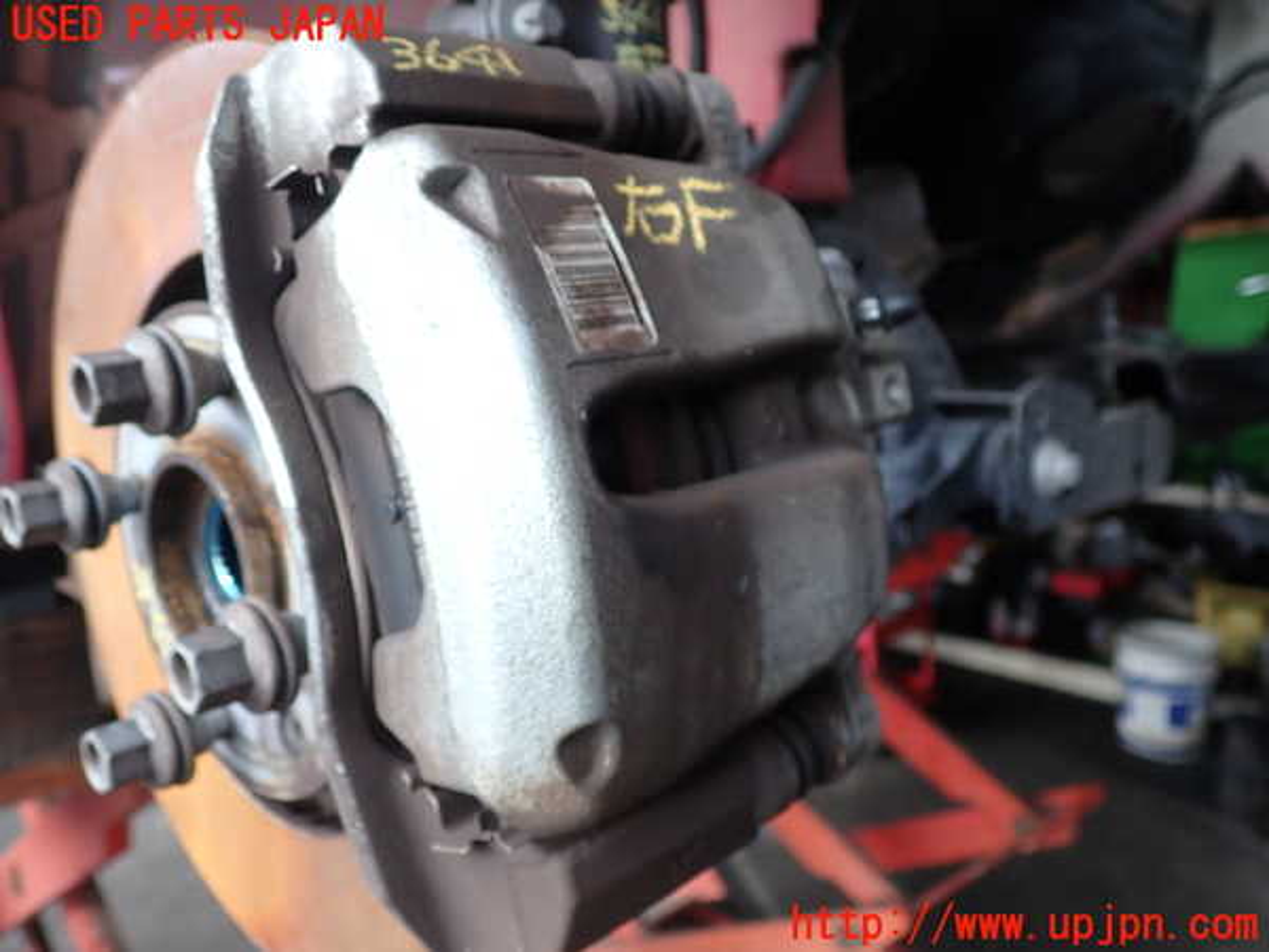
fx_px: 1100
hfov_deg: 60.0
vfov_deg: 46.8
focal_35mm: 30
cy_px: 476
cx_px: 634
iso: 100
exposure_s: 1/100
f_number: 2.3
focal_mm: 5.4
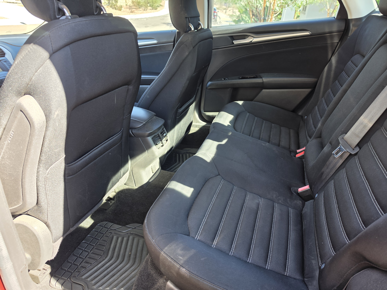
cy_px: 145
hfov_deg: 73.9
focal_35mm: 23
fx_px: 257
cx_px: 194
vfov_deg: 58.9
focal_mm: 6.5
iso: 50
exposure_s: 1/180
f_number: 1.4
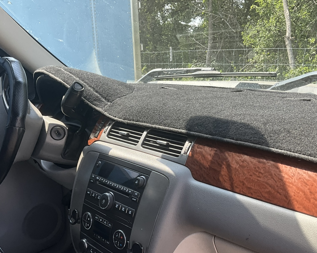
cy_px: 156
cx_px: 164
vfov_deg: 38.9
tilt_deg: -14.2
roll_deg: +2.0
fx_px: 356
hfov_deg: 47.9
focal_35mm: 38
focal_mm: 3
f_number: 1.8
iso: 20
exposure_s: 1/158
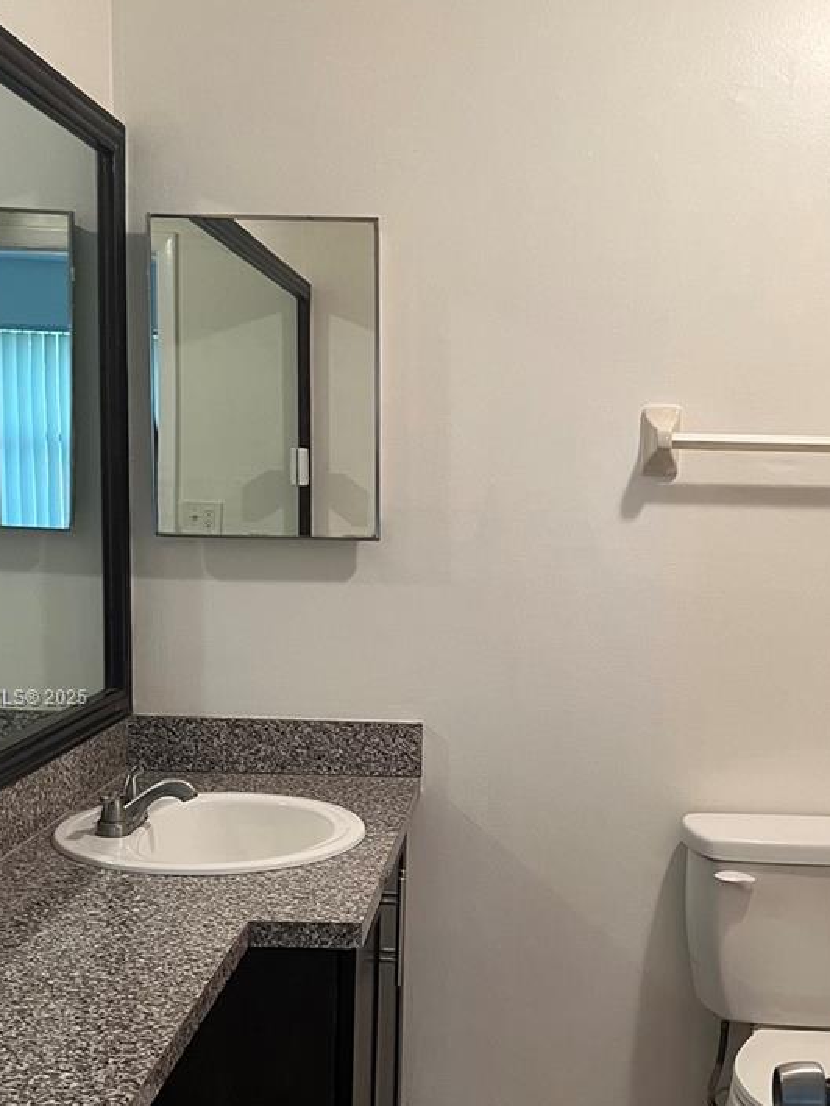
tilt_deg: -6.4
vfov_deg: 42.6
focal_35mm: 44
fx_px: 1406
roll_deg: -2.1
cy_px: 699
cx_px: 504
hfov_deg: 32.8
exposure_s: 1/60
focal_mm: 5.7
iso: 160
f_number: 1.5
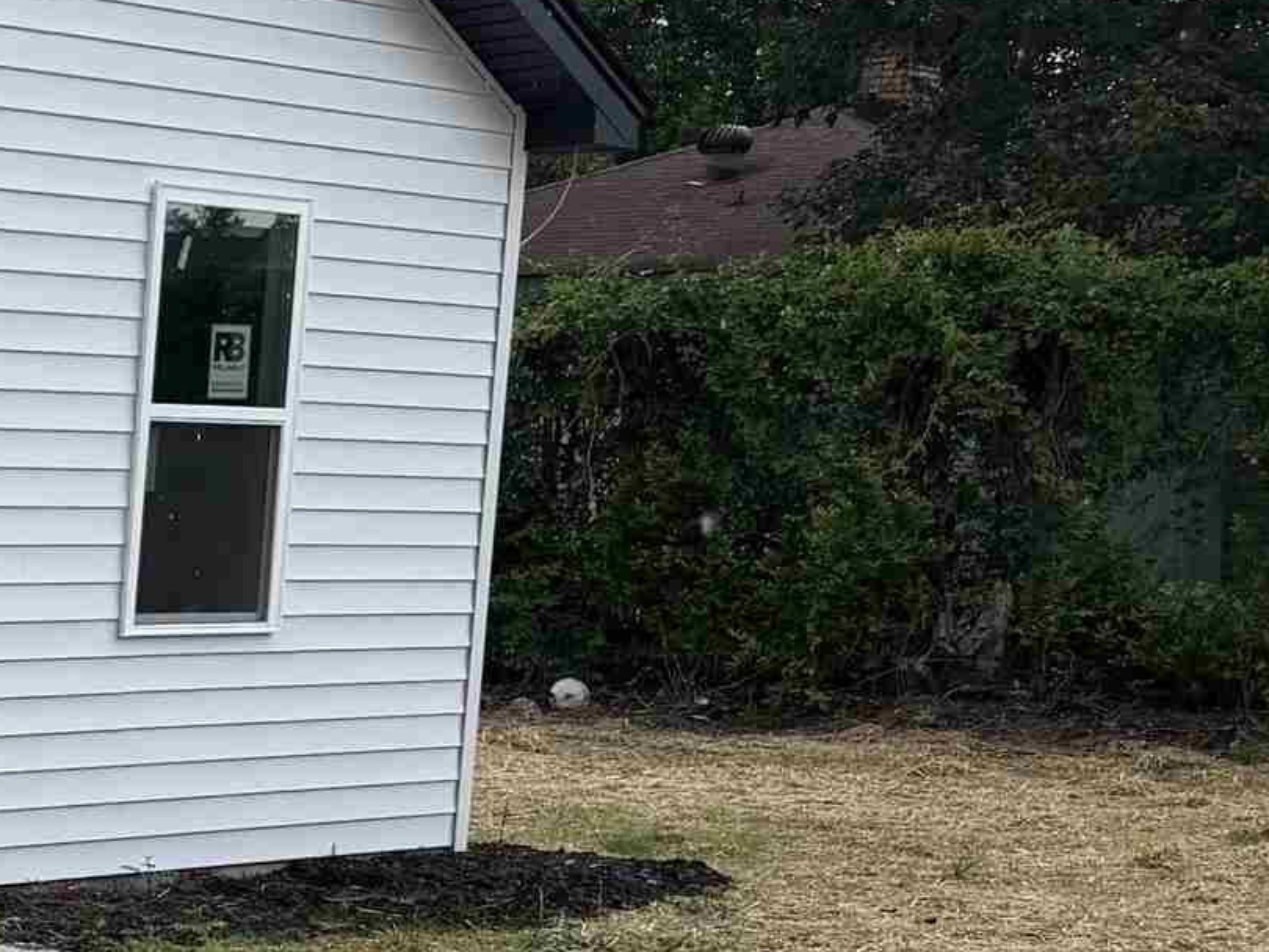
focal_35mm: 91
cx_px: -1098
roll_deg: -1.3
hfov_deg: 17.1
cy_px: 980
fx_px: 3337
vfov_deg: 15.9
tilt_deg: -7.7
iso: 100
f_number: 1.78
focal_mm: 6.76
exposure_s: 1/1901
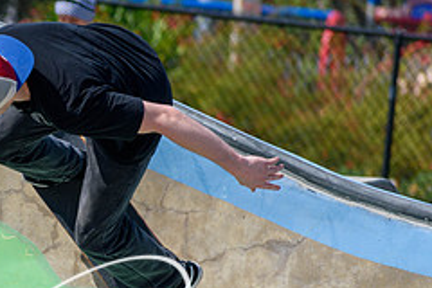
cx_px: -65
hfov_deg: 2.6
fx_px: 9563
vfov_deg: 1.7
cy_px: 186
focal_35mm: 797
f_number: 5.6
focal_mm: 220
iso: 200
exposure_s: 1/2000
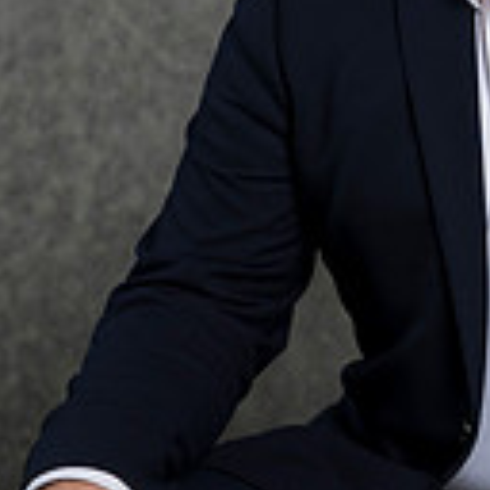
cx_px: 540
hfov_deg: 6.9
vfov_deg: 6.9
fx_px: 4052
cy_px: 230
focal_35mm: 253
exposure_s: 1/200
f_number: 5
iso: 125
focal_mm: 85
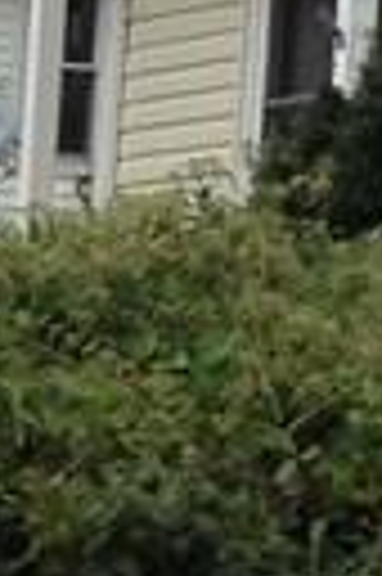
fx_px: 4644
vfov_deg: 7.0
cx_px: 1627
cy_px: -117
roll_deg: -0.9
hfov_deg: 4.3
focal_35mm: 291
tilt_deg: +10.3
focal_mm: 4.28
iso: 50
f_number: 2.4
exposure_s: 1/525
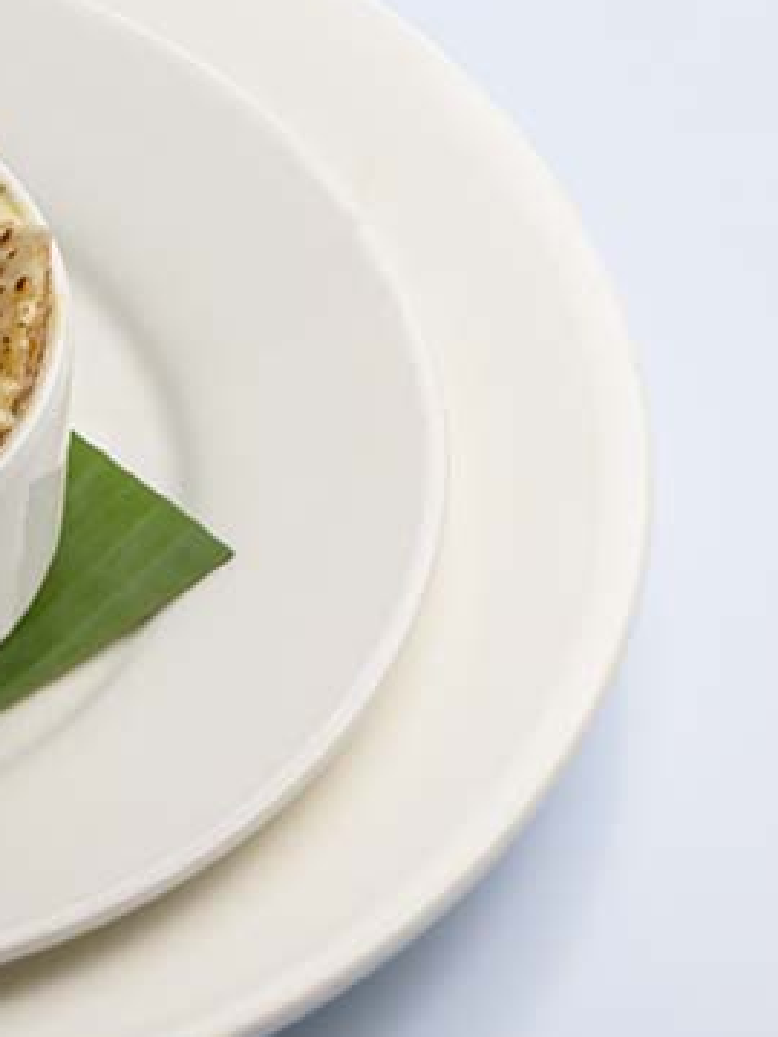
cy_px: 570
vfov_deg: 9.1
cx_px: -432
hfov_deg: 6.7
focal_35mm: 218
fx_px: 6533
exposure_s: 1/200
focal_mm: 85
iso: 80
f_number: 8.5
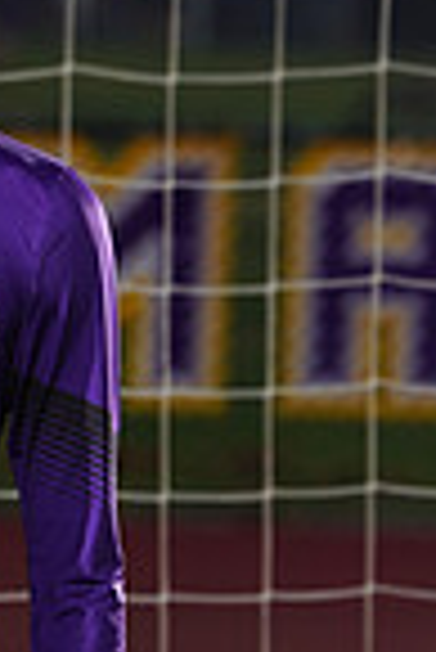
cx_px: -348
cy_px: 805
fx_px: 18321
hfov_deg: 1.4
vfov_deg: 2.0
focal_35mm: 1011
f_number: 7.1
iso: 200
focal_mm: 253
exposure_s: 1/200
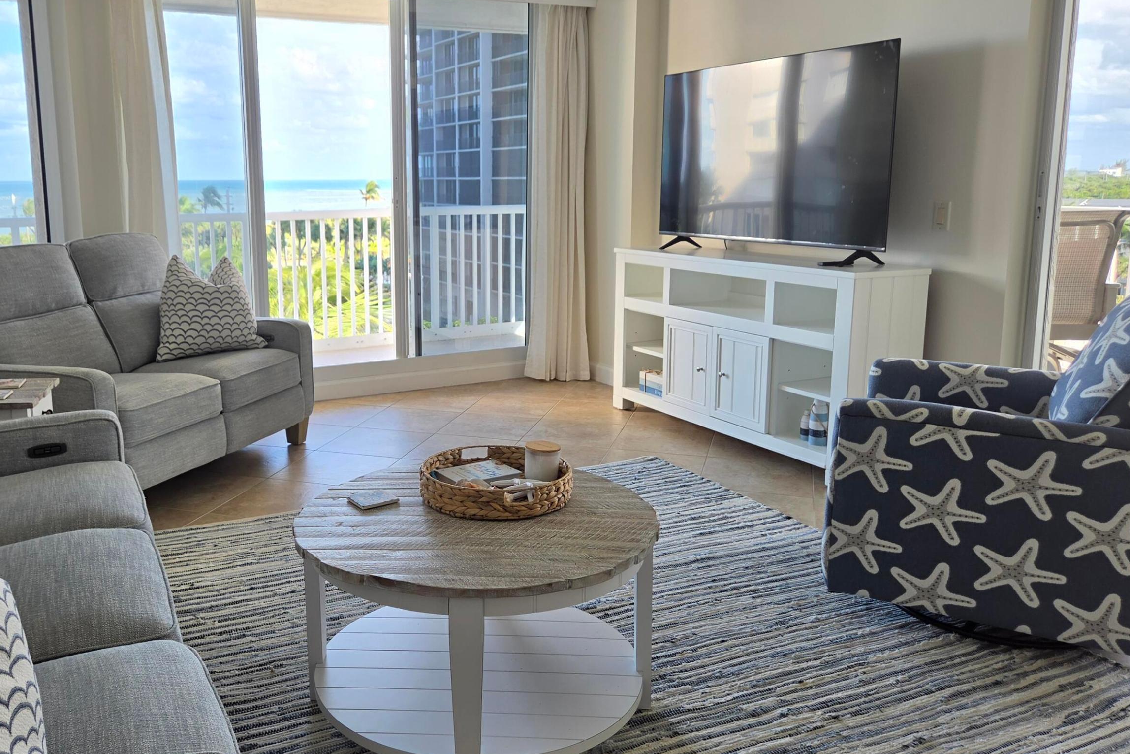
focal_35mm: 30
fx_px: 942
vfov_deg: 43.5
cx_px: 457
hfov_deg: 61.4
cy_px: 331
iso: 32
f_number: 1.8
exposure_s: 1/180
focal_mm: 5.4
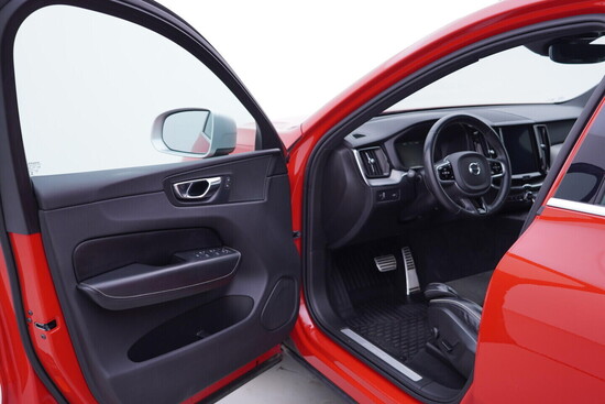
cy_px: 202
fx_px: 605
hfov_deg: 53.1
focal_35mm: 36
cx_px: 302
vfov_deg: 36.9
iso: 125
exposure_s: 1/50
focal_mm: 24
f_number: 3.2
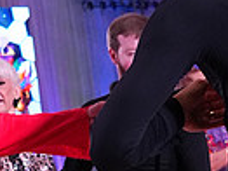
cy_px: 274
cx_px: 43
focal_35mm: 269
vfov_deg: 5.5
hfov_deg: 7.4
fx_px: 1770
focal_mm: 42
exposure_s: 1/400
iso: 3200
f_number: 5.6
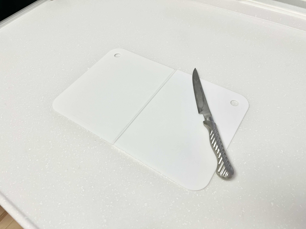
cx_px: 153
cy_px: 114
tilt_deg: -51.8
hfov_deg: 67.3
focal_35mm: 26
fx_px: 230
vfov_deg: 53.1
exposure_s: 1/120
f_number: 1.6
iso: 125
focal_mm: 5.1
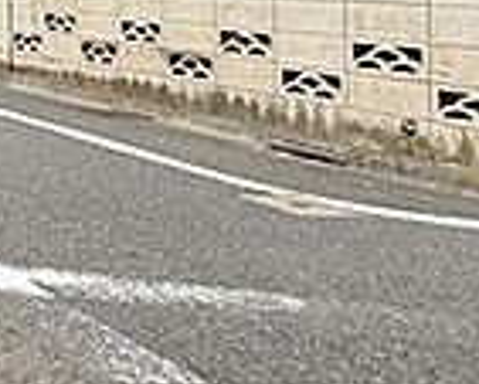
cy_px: -49
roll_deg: +0.4
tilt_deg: +0.6
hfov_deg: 17.5
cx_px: -550
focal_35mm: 60
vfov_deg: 23.7
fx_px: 851
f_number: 2.2
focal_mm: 2.22
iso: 40
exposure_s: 1/686
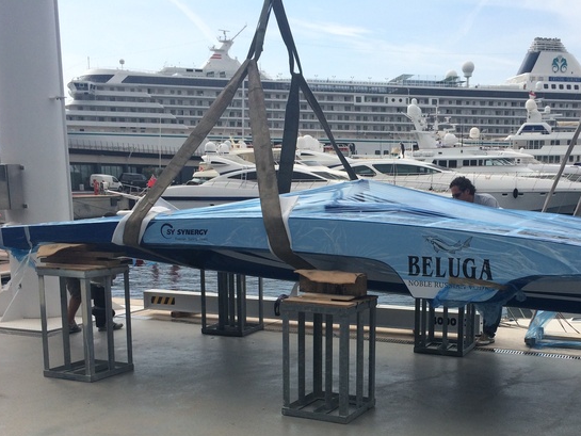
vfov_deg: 32.4
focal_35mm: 44
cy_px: 318
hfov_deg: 42.4
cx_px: 381
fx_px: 739
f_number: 2.2
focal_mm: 4.12
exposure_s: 1/3425
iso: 40
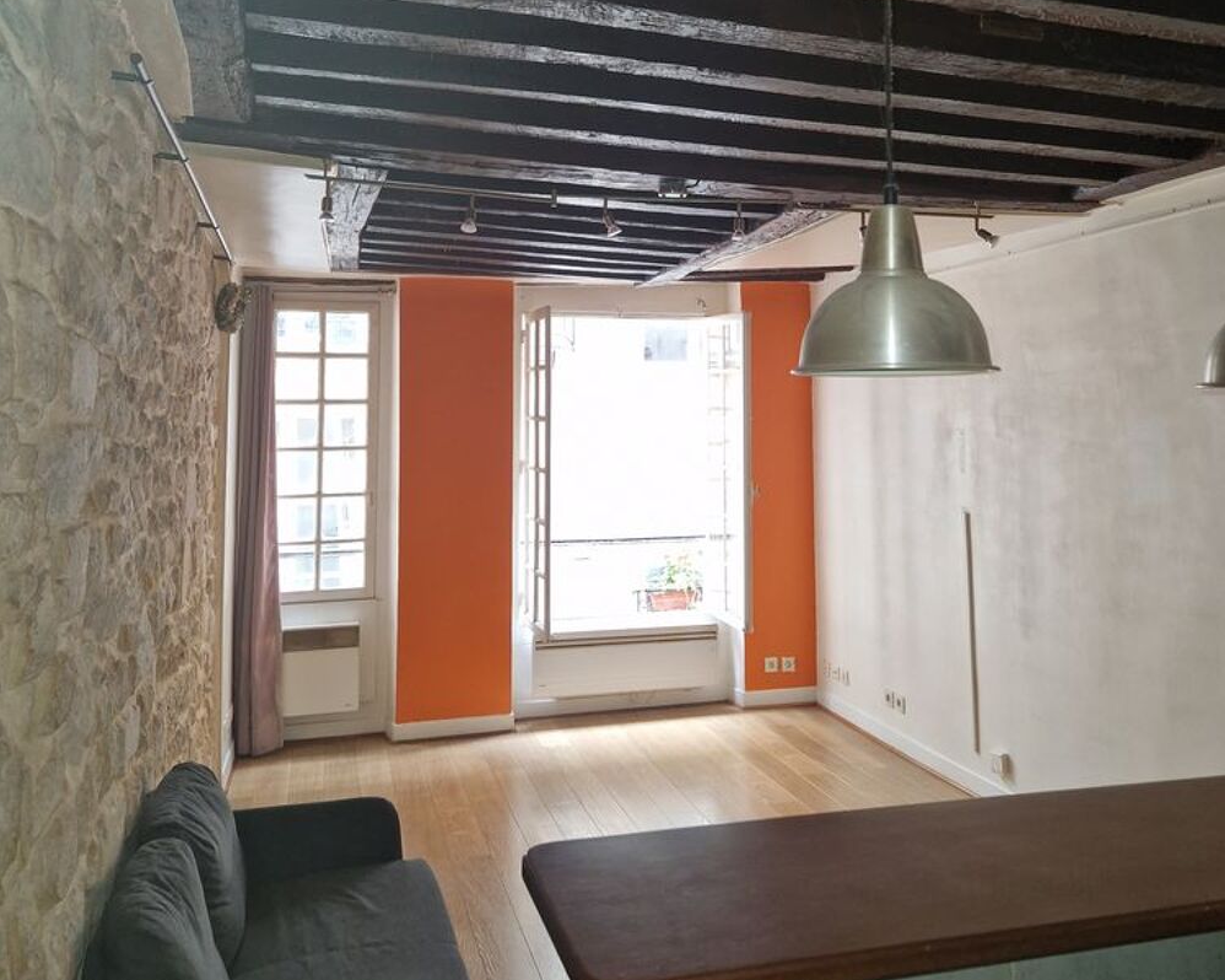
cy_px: 363
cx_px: 612
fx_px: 1087
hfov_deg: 58.8
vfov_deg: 48.0
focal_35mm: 30
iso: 212
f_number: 1.8
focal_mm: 5.4
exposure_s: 1/33
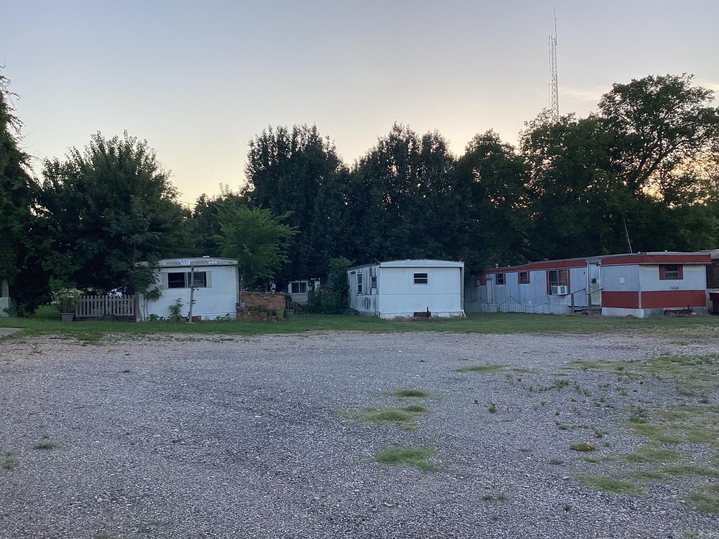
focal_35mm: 31
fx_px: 644
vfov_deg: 45.4
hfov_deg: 58.4
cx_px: 360
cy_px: 270
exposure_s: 1/190
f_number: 2.4
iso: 25
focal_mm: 3.3
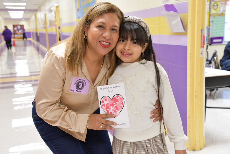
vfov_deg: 29.9
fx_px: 288
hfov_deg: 43.6
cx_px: 115
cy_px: 77
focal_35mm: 45
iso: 2500
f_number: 4.5
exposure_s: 1/80
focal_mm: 30
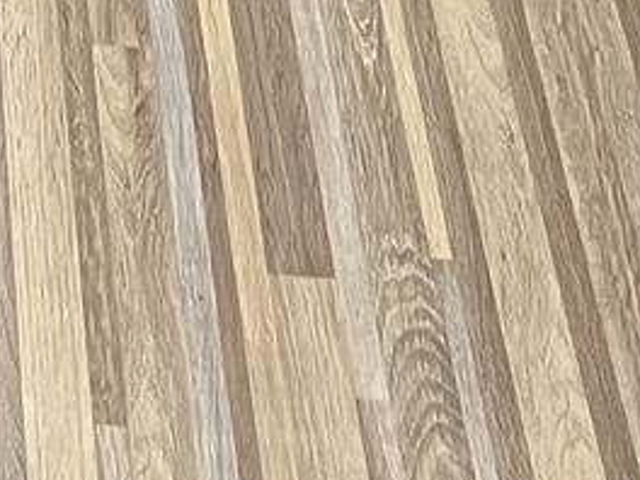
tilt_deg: -23.6
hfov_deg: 9.3
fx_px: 3735
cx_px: -570
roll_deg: +0.2
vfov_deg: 6.4
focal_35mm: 202
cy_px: -1229
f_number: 1.5
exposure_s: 1/60
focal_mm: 5.7
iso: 100
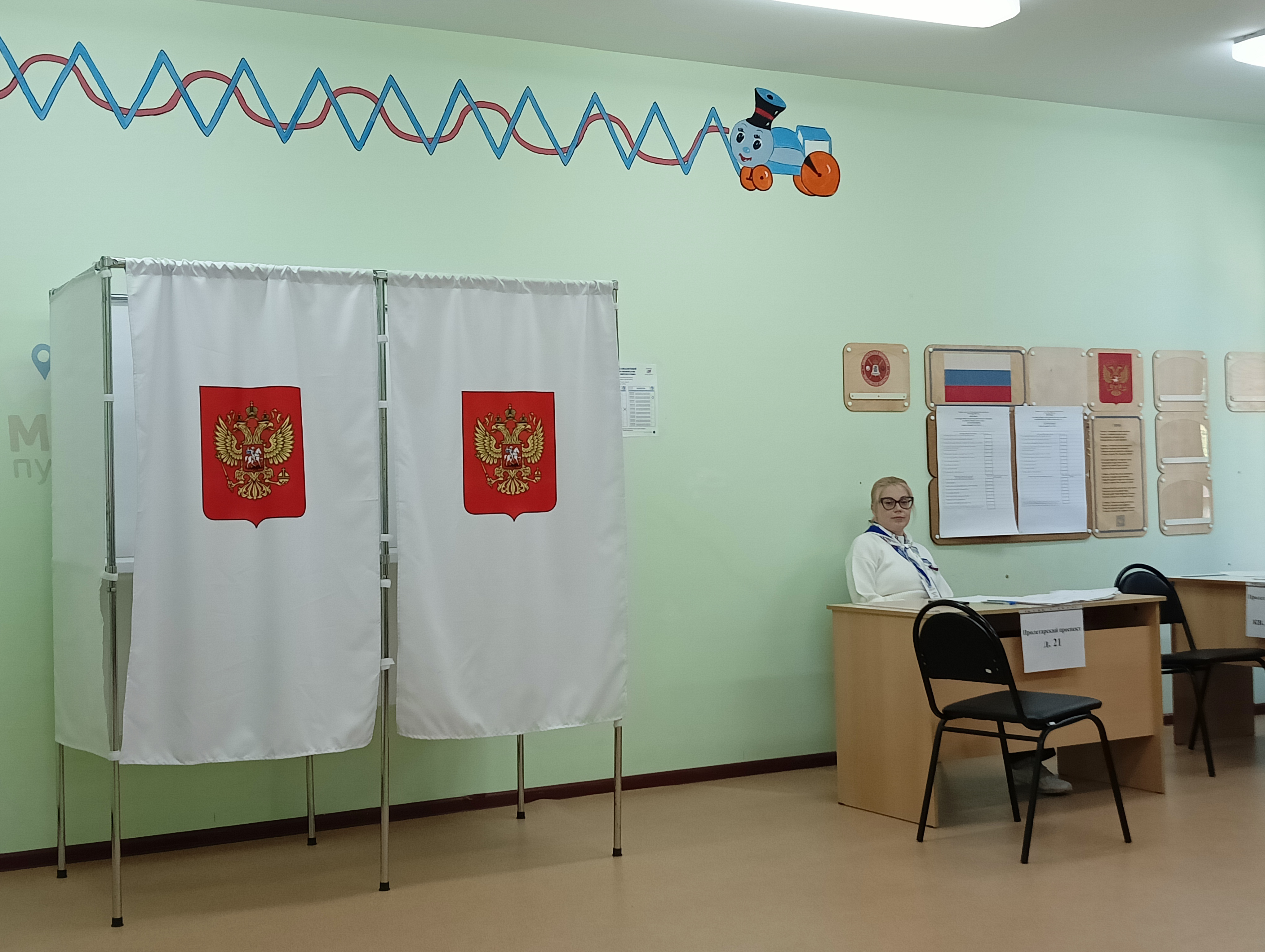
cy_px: 476
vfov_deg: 31.0
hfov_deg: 40.4
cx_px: 632
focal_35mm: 47
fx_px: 1720
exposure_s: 1/100
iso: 800
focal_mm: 4.05
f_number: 1.8
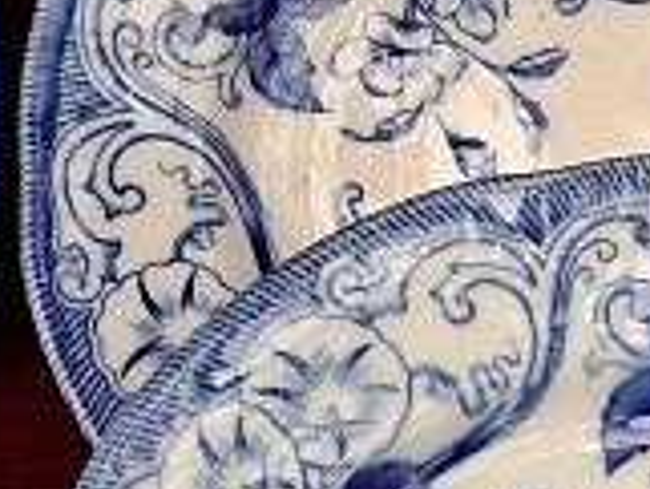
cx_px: 678
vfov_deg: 8.6
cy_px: 655
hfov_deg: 11.4
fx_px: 3213
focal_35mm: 171
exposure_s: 1/120
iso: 64
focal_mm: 5.54
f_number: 1.8
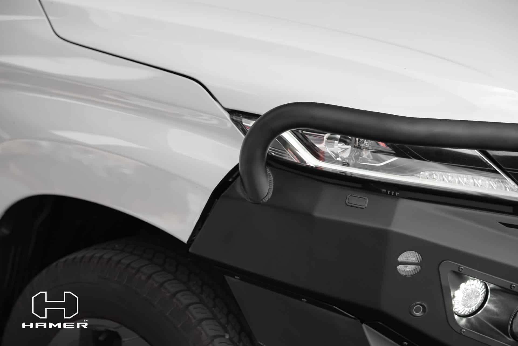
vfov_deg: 16.1
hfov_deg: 23.9
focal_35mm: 85
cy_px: 173
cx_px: 259
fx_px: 1224
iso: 200
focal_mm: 85
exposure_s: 1/160
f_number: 3.5
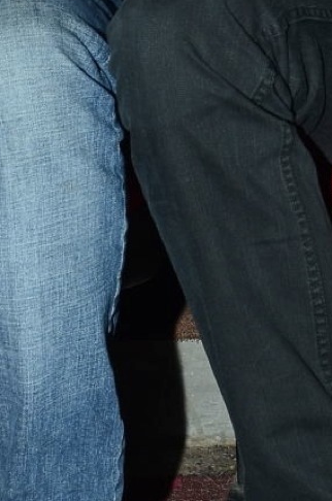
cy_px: -31
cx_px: 487
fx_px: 2487
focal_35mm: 179
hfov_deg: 7.5
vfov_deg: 11.4
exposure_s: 1/125
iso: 250
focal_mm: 32
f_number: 5.6
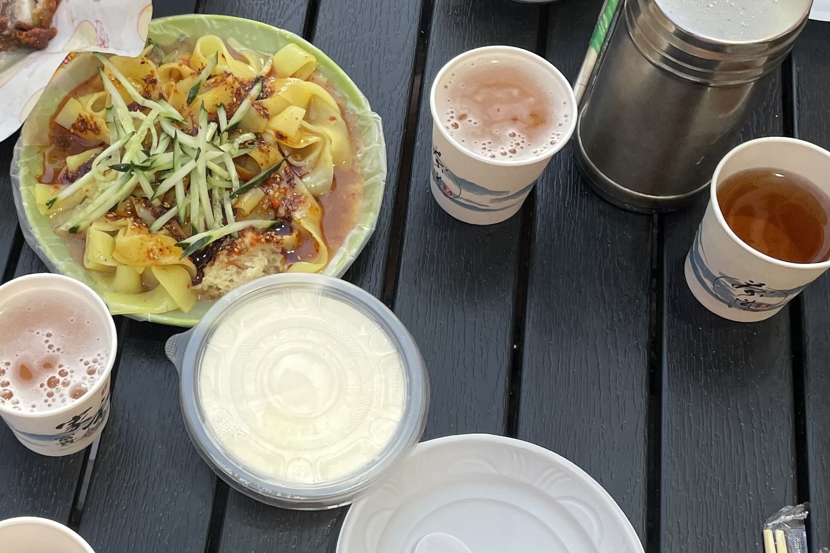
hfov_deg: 34.6
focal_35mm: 56
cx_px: 168
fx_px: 1291
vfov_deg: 24.0
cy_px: 170
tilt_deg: -59.5
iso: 32
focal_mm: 4.2
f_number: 1.6
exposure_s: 1/167
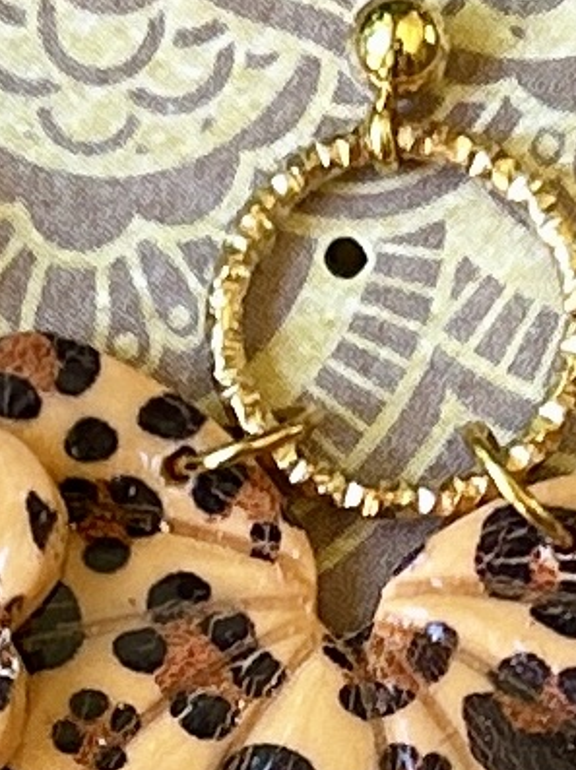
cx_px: 76
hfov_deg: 10.6
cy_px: 244
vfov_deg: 14.2
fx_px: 3089
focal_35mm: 139
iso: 100
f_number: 1.5
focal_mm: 5.7
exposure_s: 1/121
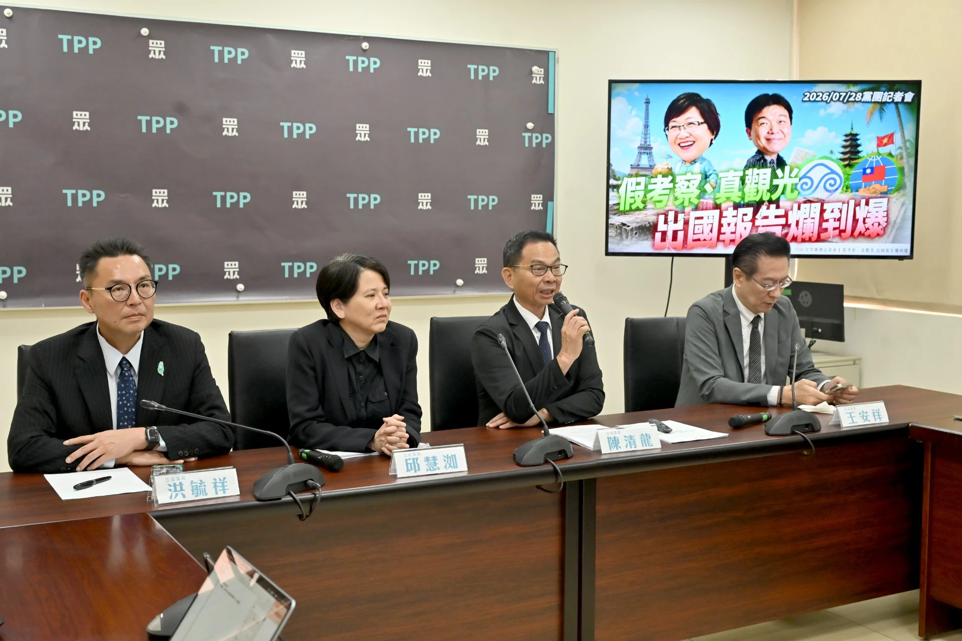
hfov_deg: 45.4
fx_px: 1149
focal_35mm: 43
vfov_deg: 31.2
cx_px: 481
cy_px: 320
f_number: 5.6
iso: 2000
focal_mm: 43
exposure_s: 1/200
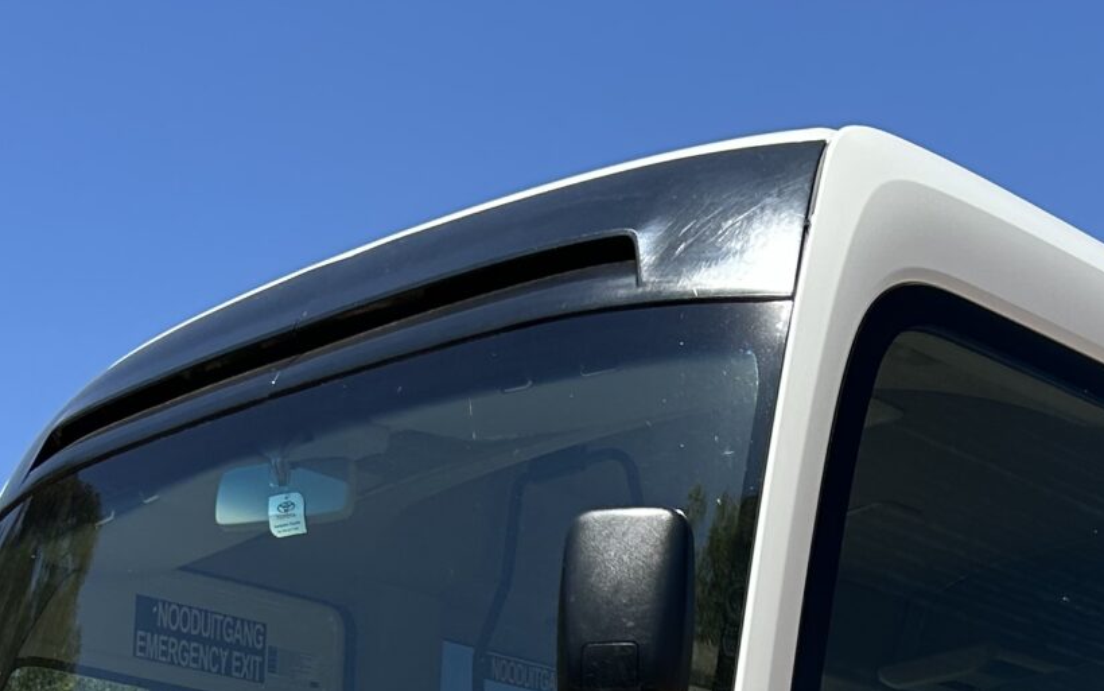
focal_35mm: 86
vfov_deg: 14.3
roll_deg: +1.5
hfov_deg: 23.9
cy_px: 1022
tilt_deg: +5.0
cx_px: 774
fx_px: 2588
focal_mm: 5.7
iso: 50
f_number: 1.5
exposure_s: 1/3831
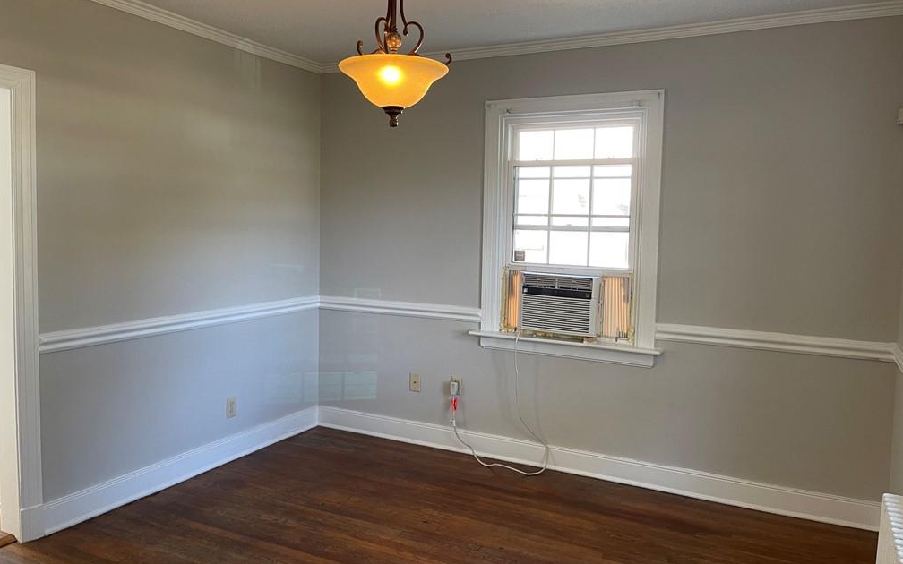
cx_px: 449
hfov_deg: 66.5
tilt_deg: -4.4
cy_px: 252
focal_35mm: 28
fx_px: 689
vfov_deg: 44.5
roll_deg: -1.0
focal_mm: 5.1
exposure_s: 1/60
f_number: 1.6
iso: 100
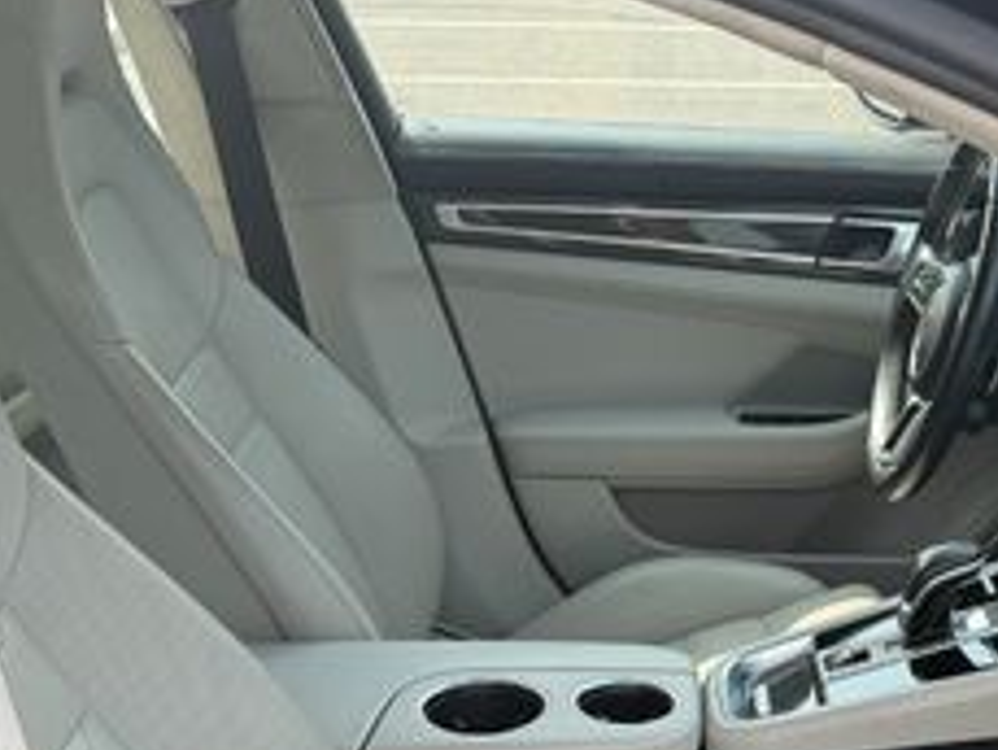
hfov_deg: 28.2
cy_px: 815
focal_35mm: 67
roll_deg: -0.1
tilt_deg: -26.6
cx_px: 828
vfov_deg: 20.9
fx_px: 1933
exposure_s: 1/920
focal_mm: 6.76
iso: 80
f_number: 1.78
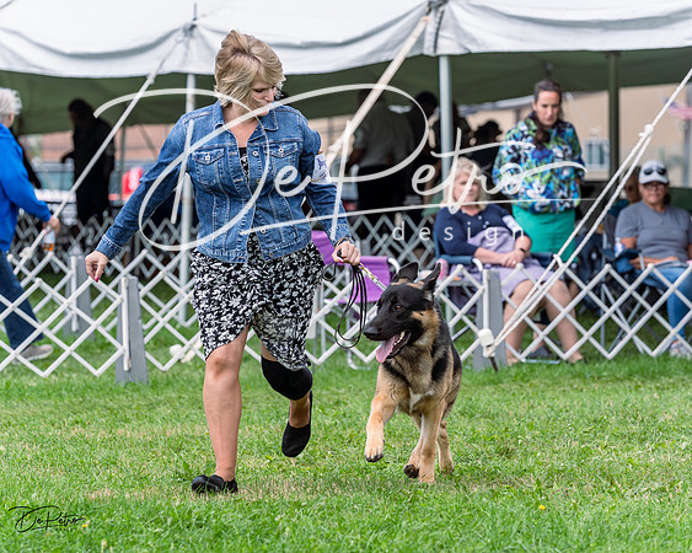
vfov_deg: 8.5
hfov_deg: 10.7
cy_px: 276
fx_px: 3712
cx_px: 346
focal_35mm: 181
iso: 400
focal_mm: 161
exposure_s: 1/800
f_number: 5
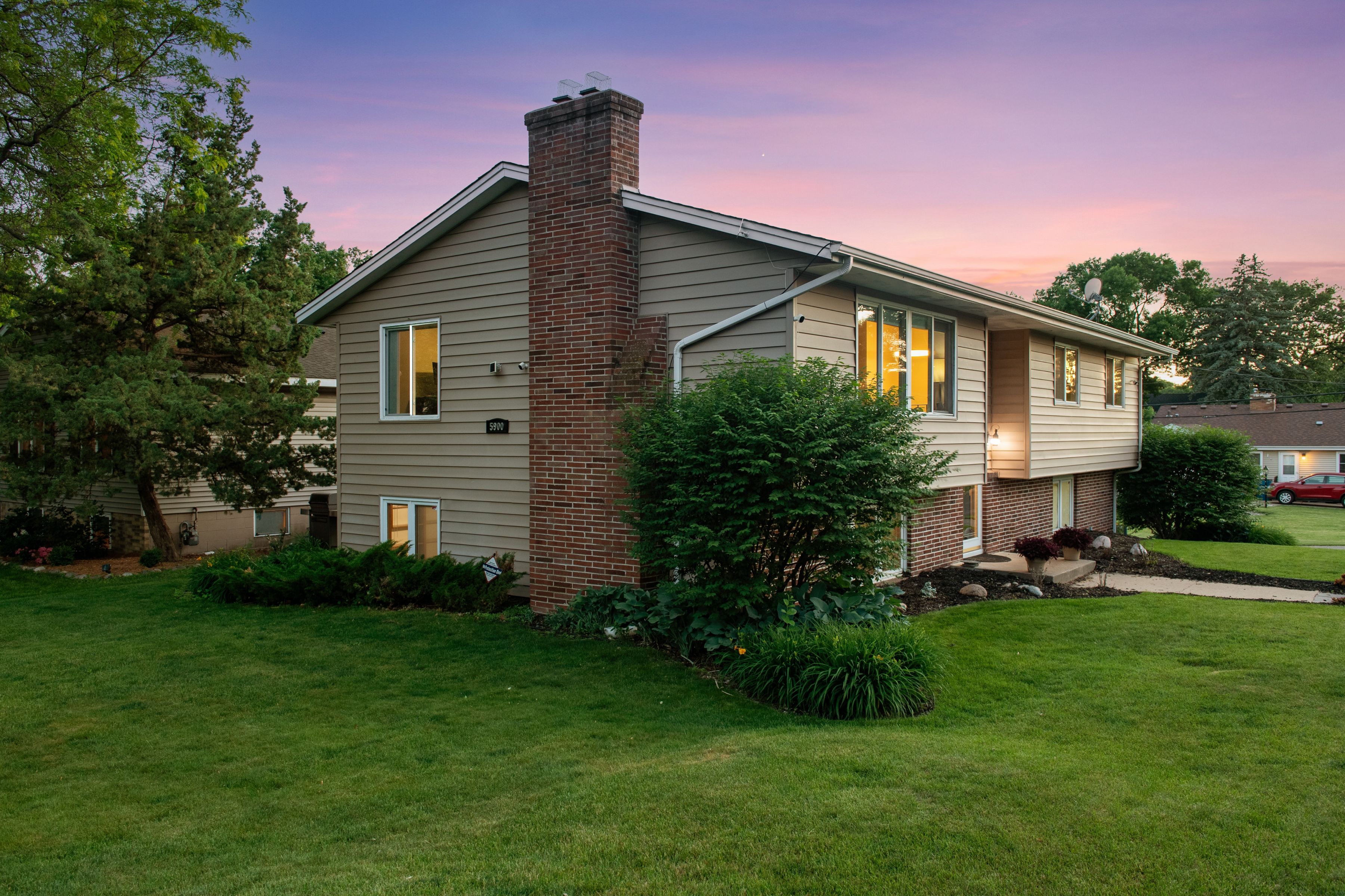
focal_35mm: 27
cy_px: 448
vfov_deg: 47.9
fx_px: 1009
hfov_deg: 67.4
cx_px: 672
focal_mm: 27
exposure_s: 1/4
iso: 400
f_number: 9
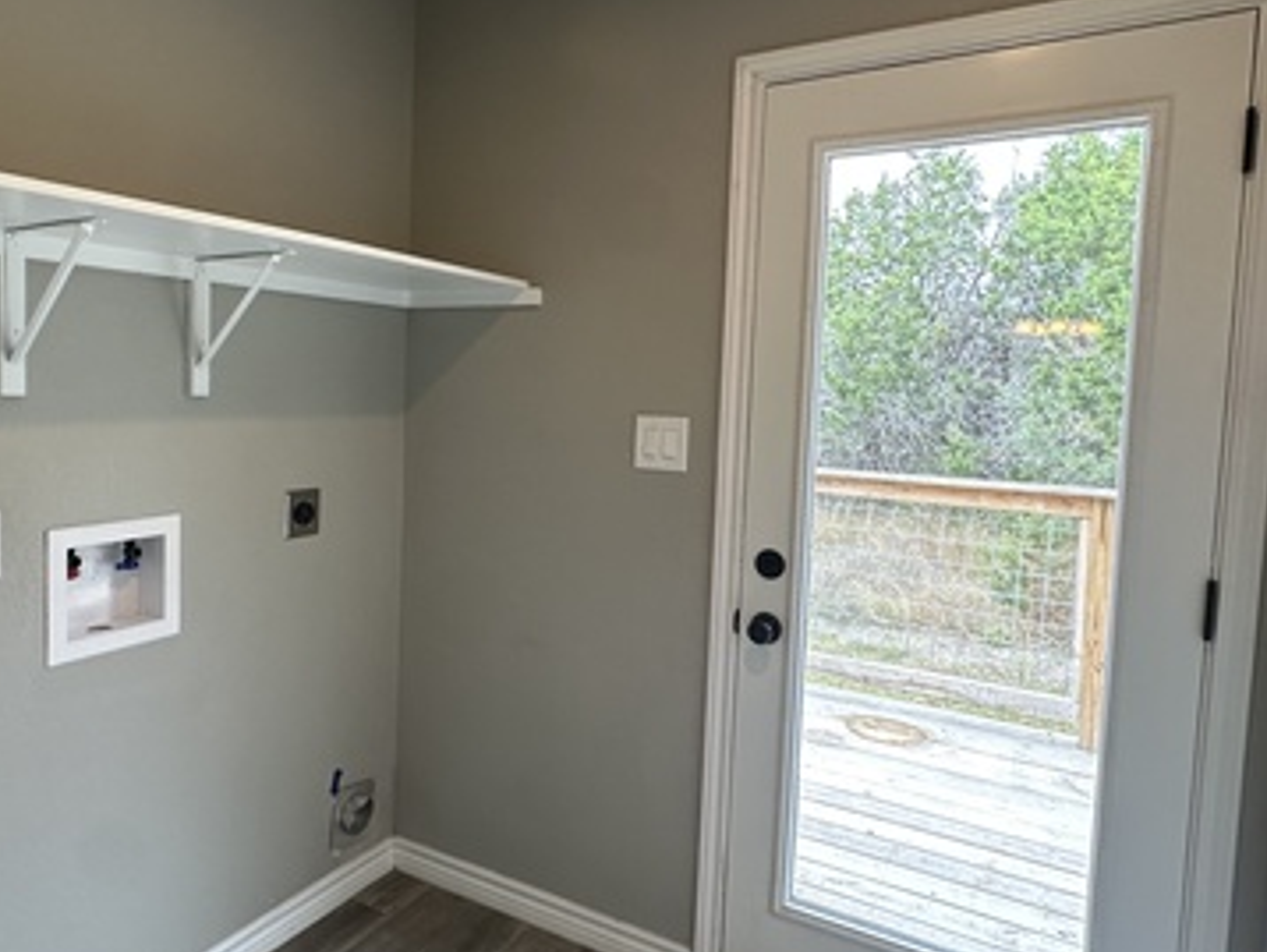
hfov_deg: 68.4
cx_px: 481
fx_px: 916
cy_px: 439
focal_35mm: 25
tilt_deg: -3.1
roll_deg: -1.3
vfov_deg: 54.9
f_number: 2.2
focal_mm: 2.22
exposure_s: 1/120
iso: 200
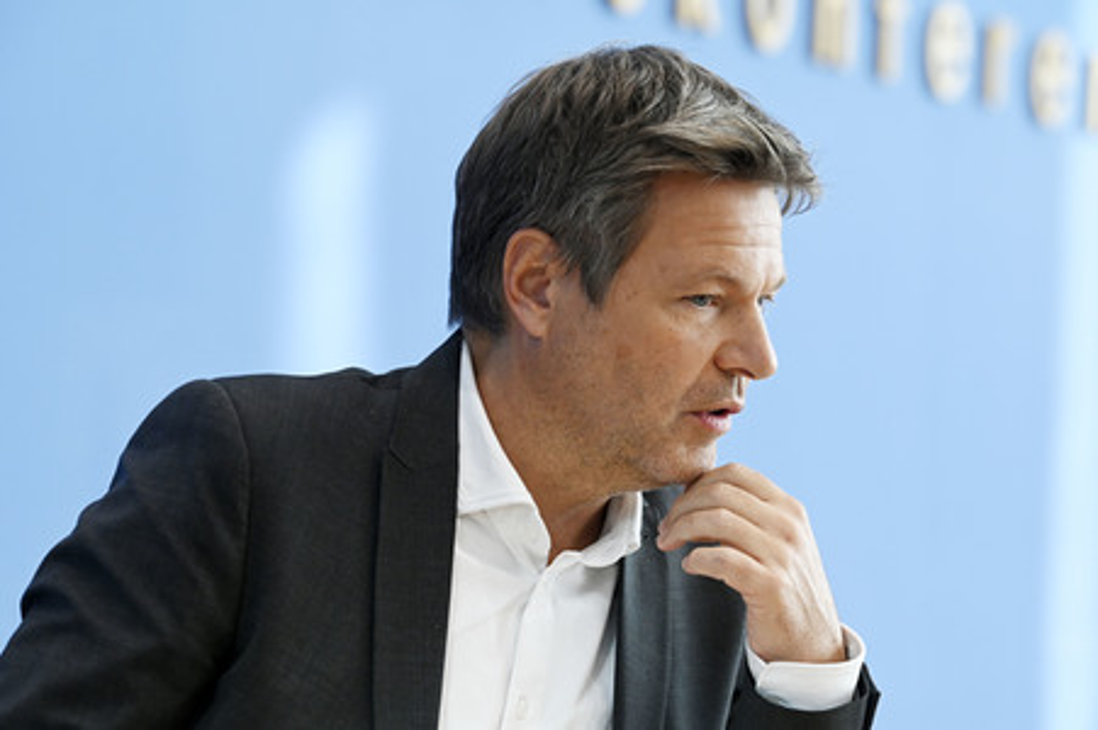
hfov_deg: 15.2
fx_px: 4114
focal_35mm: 135
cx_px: 549
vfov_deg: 10.1
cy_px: 365
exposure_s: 1/1000
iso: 2000
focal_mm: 135
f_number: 5
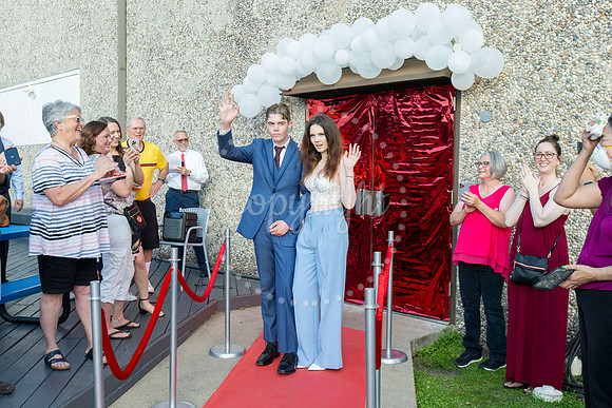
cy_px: 204
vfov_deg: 35.3
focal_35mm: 38
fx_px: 642
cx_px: 306
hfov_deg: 51.0
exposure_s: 1/250
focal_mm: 35
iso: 160
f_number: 8
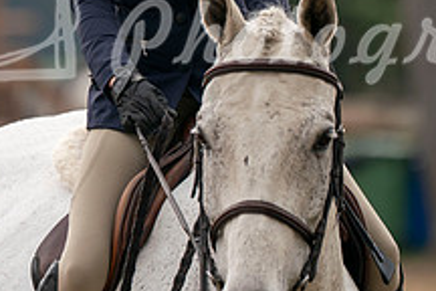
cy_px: -74
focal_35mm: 1075
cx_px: 73
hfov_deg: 1.9
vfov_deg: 1.3
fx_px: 13018
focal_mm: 400
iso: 200
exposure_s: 1/500
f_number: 5.6
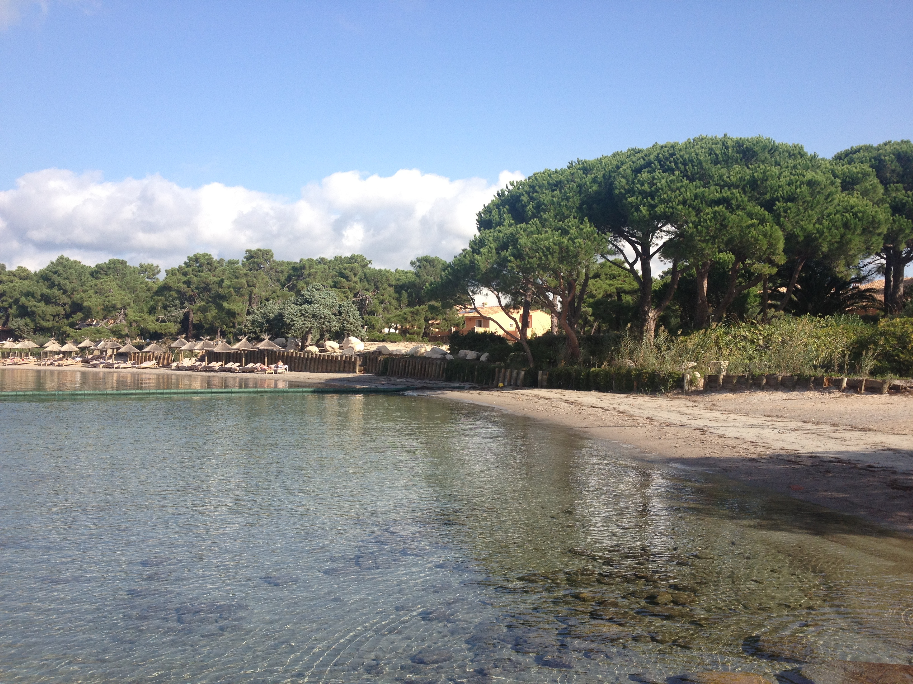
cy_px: 342
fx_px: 923
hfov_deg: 52.6
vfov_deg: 40.7
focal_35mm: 35
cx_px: 456
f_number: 2.4
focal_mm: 4.28
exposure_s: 1/1175
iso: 64
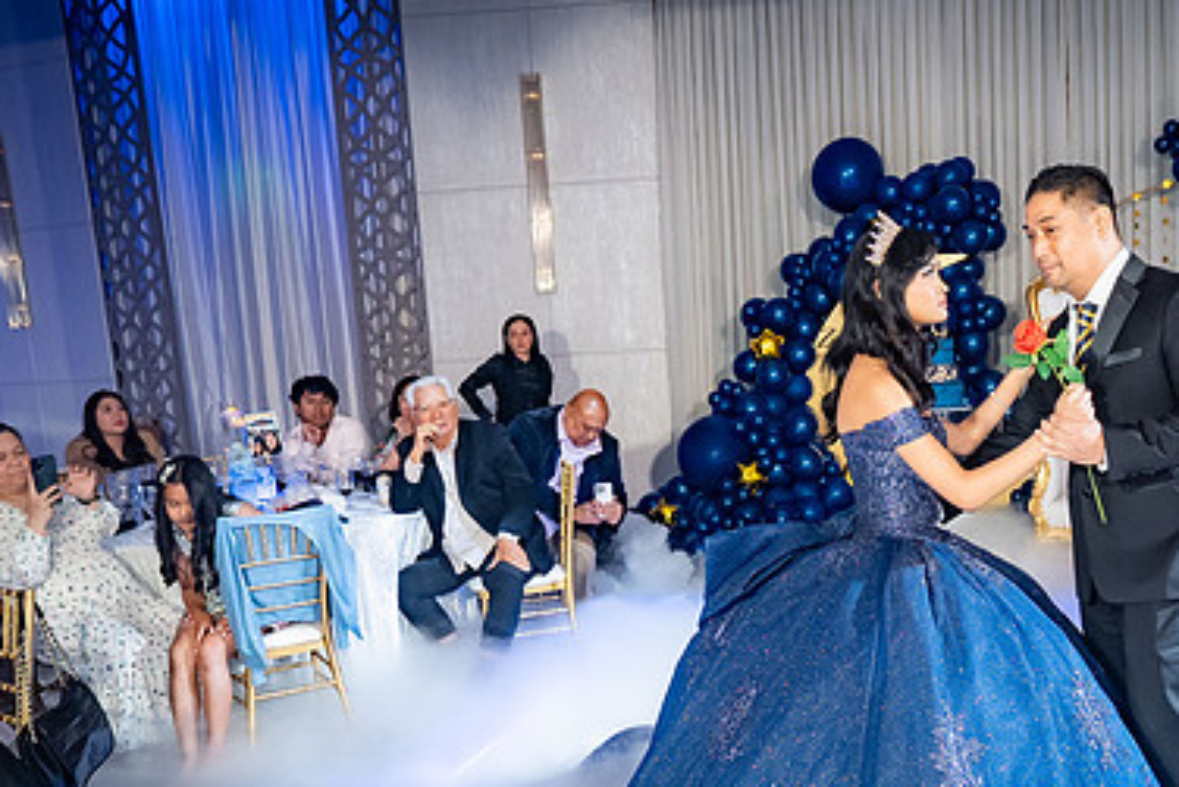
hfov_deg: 50.9
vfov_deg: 35.1
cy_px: 600
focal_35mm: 37
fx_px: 1212
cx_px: 787
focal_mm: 24
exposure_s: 1/160
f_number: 4
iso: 800
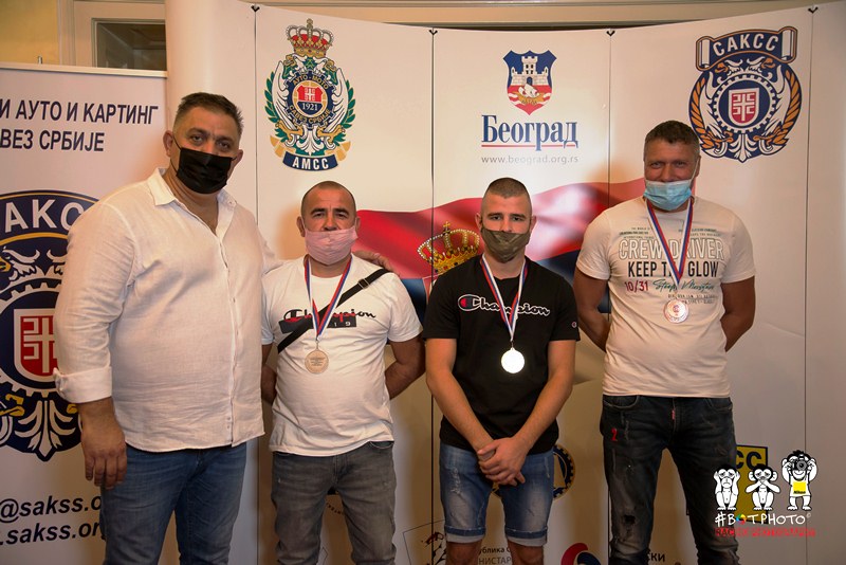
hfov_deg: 53.1
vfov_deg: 36.9
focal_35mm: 36
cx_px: 423
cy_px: 282
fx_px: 846
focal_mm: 36
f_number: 4
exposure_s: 1/60
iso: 800
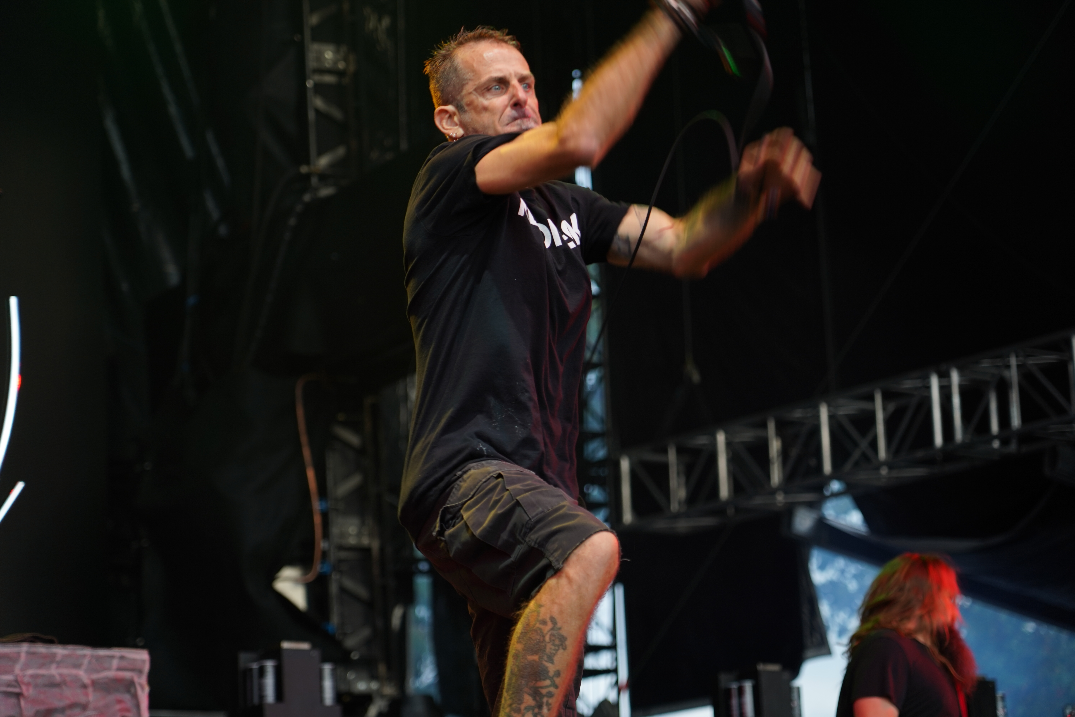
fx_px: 3135
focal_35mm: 105
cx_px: 538
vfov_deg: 13.0
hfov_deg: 19.5
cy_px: 358
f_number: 4
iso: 250
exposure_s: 1/125
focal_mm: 105
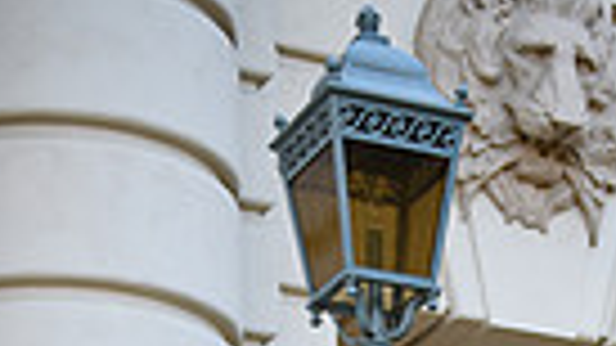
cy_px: 827
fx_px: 2139
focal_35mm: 131
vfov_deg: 8.5
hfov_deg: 16.4
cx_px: 387
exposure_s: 1/250
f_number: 2.8
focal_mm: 38
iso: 200
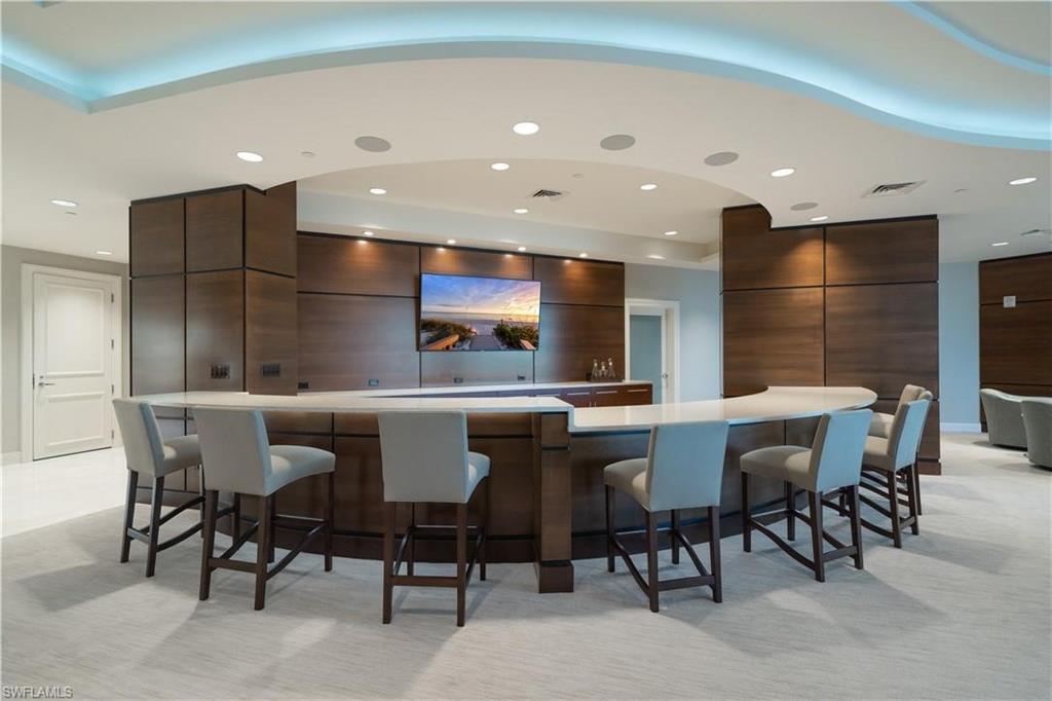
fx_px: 438
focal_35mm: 15
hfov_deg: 100.4
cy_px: 350
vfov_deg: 77.3
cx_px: 526
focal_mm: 15
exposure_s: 1/40
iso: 640
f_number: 8
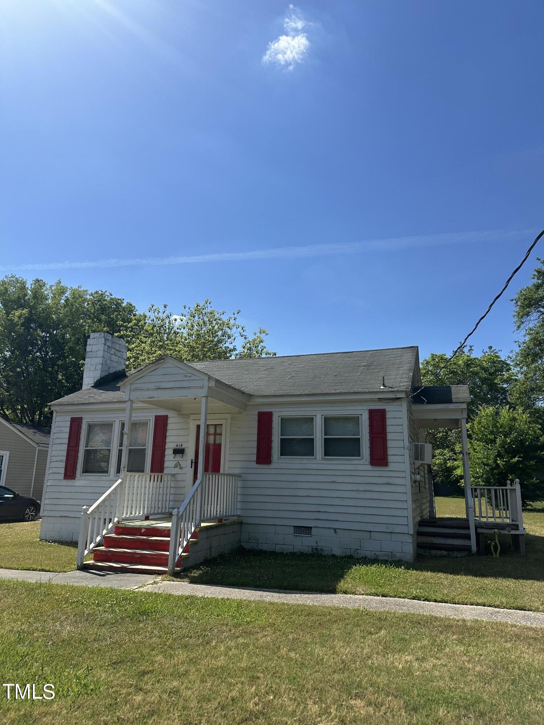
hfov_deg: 56.8
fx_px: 503
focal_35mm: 24
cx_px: 272
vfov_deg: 71.6
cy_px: 362
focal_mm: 6.86
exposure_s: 1/6211
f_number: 1.78
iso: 80
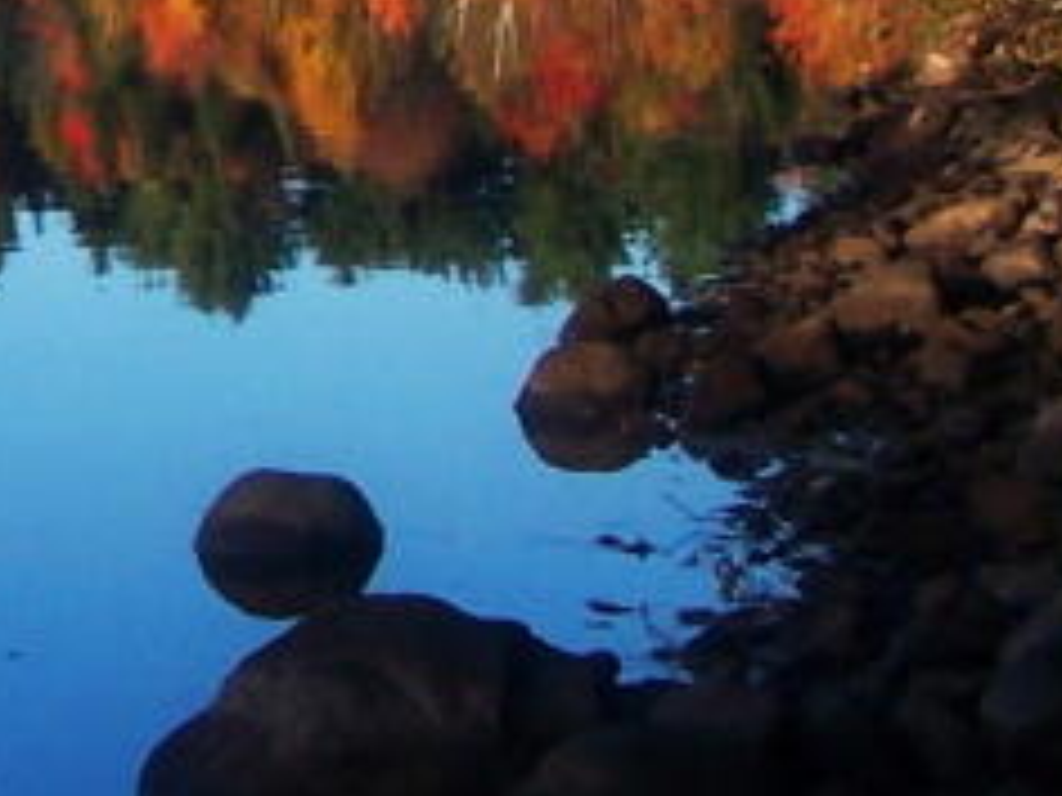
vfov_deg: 8.8
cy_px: -382
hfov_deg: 11.7
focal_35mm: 165
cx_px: -315
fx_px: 5062
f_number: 2.8
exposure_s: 1/800
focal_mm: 6.3
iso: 80
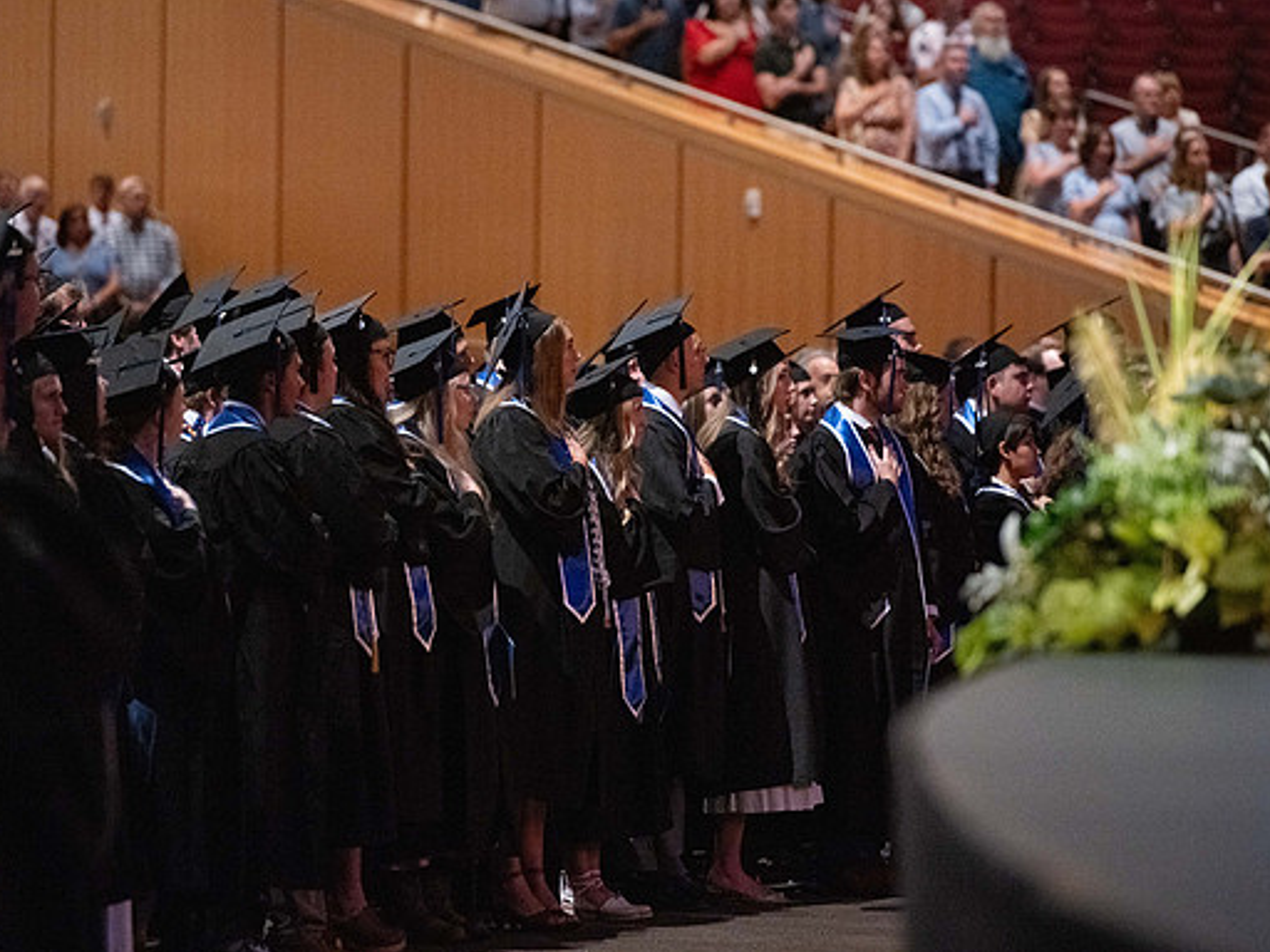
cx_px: 642
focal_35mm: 218
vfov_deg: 6.8
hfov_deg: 9.1
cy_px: 477
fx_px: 7998
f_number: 3.2
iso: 10000
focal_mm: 200
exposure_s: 1/160
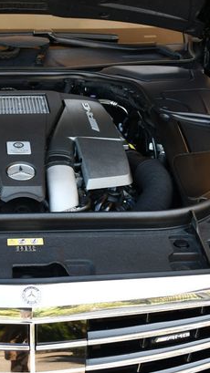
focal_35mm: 59
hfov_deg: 20.0
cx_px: 20
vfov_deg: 35.5
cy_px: 186
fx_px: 584
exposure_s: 1/250
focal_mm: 18
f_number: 4
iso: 400
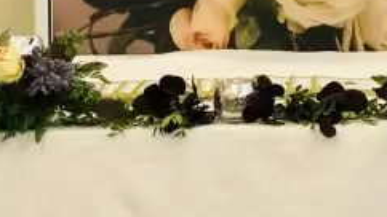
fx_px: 1539
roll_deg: +1.4
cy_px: 2
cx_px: 451
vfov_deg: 8.0
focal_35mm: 150
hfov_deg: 14.0
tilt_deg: -6.4
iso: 160
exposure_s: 1/17
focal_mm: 6
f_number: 2.4
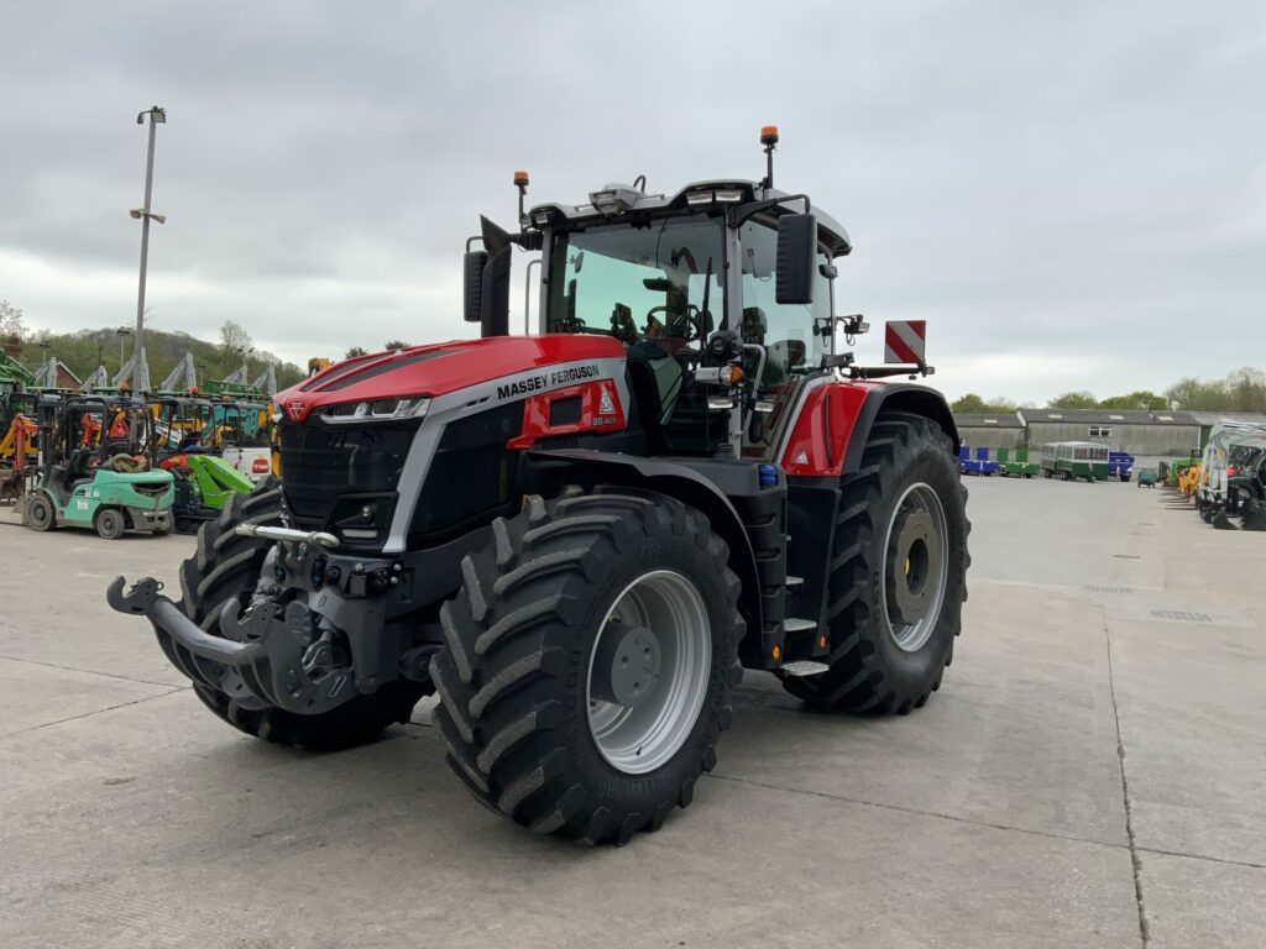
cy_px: 474
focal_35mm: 29
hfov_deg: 61.7
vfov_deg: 48.2
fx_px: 1061
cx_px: 633
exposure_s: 1/312
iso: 16
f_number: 1.8
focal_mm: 3
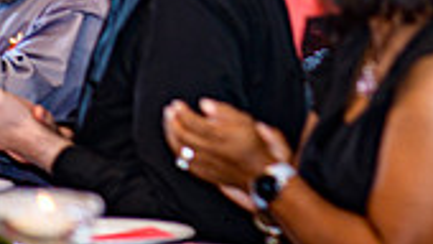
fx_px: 5011
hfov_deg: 4.9
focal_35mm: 436
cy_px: -262
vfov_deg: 2.8
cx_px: 666
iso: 100
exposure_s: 1/80
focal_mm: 105
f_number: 1.4
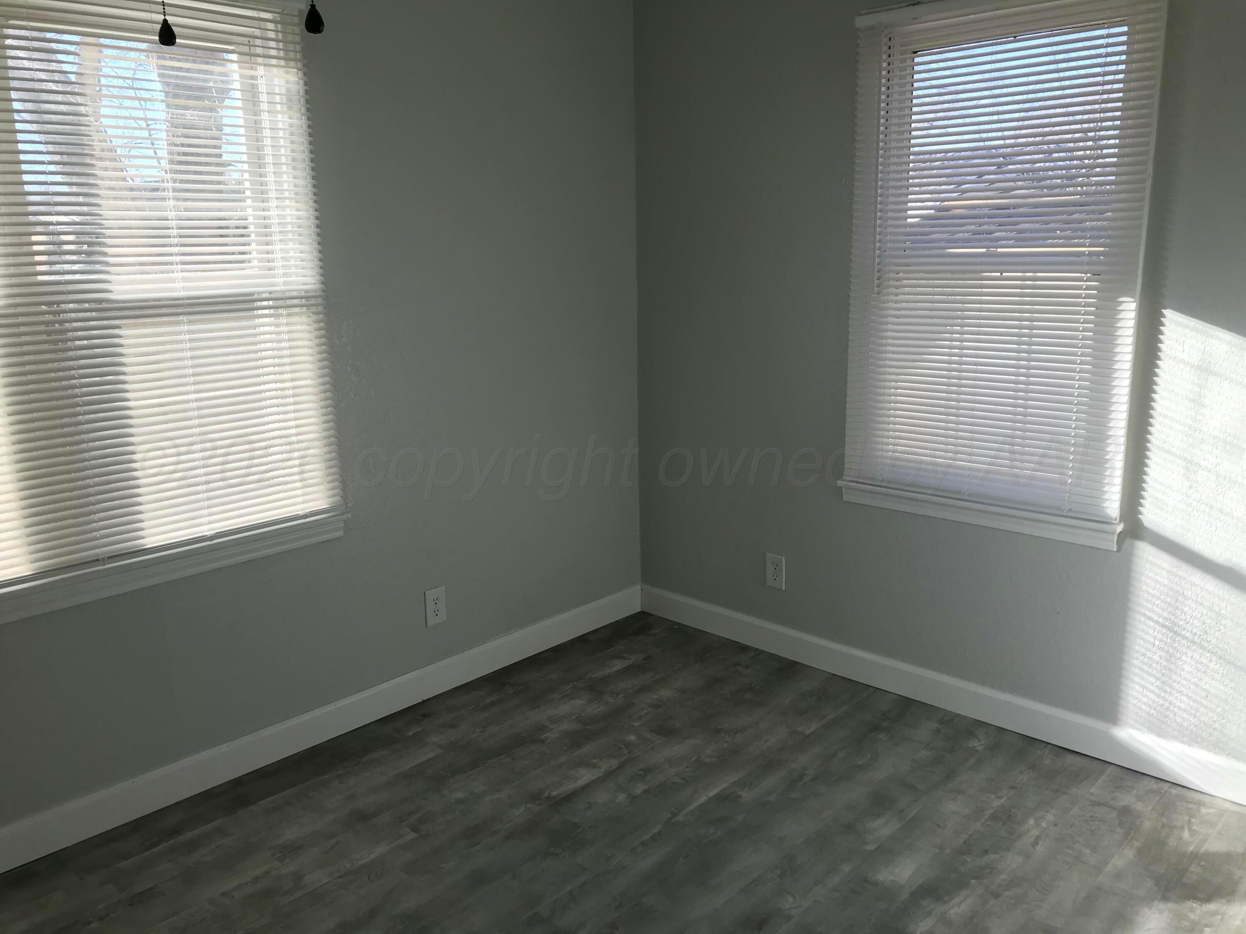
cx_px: 623
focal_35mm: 28
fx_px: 1008
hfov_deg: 63.4
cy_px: 467
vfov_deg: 49.7
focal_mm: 3.99
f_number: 1.8
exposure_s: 1/232
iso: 20
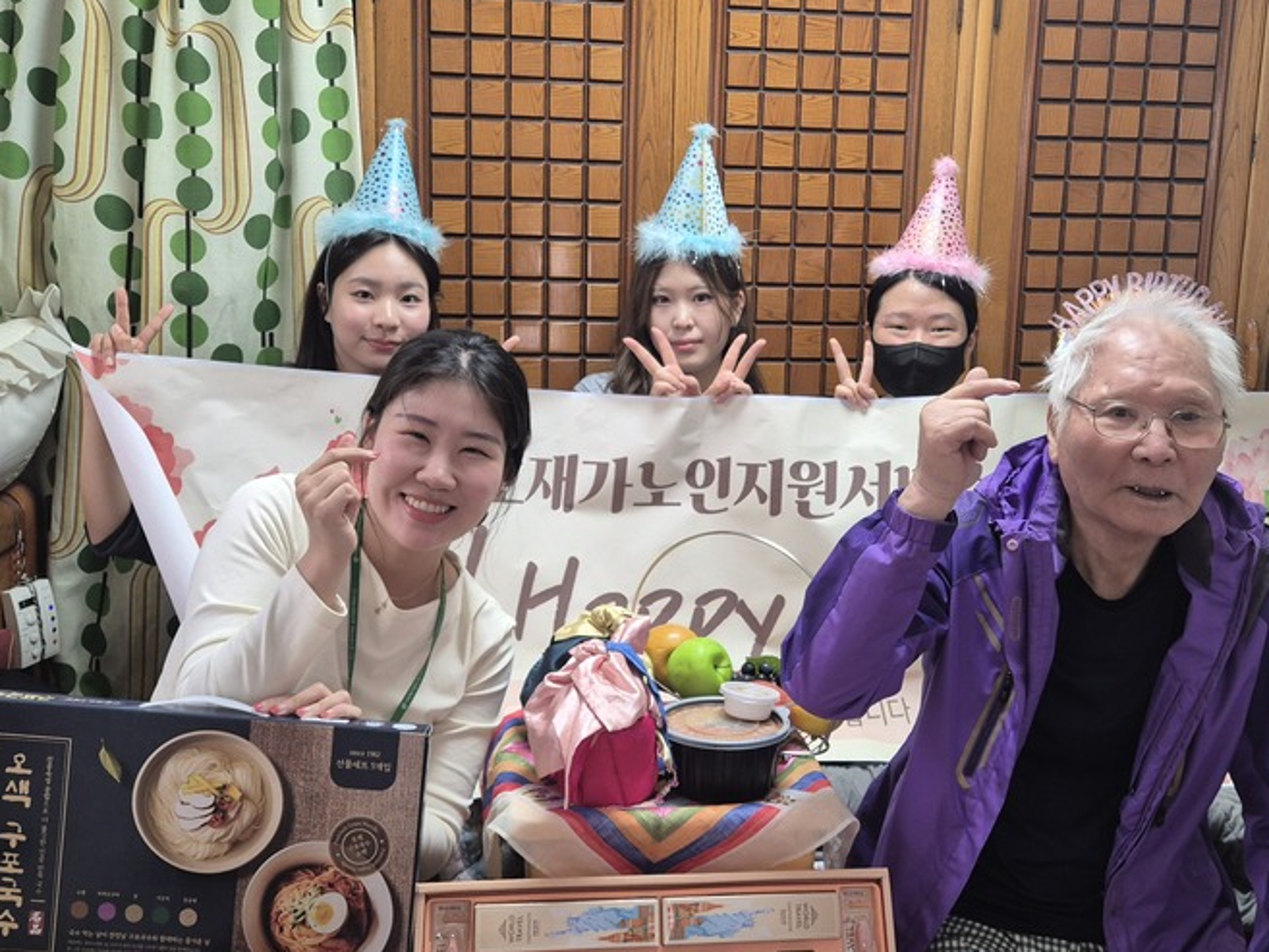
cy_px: 427
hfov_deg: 52.6
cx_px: 690
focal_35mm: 35
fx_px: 1283
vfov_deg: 40.7
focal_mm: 5.4
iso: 250
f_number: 1.8
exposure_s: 1/120
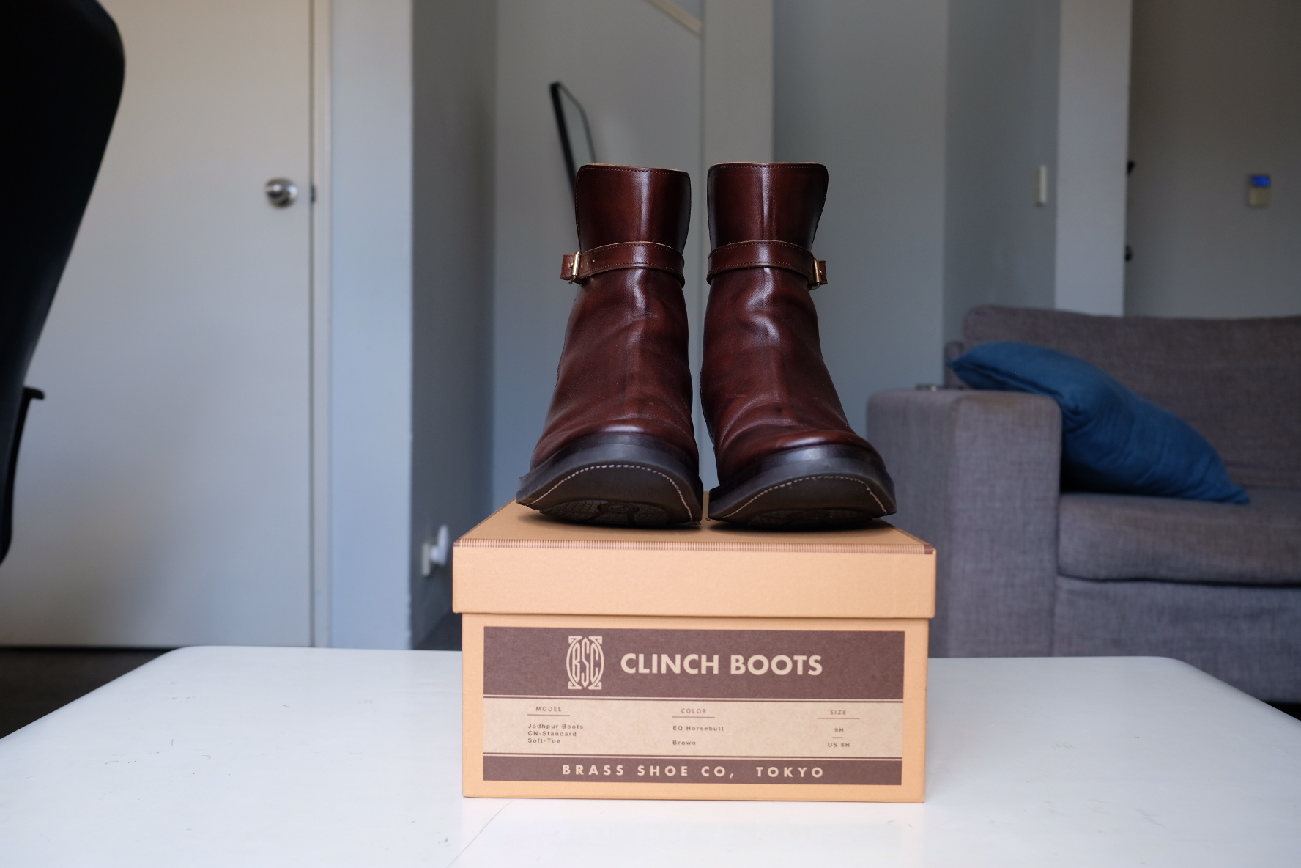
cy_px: 434
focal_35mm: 35
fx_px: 1265
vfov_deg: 37.9
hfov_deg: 54.4
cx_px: 650
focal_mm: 23
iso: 400
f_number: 4.5
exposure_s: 1/50
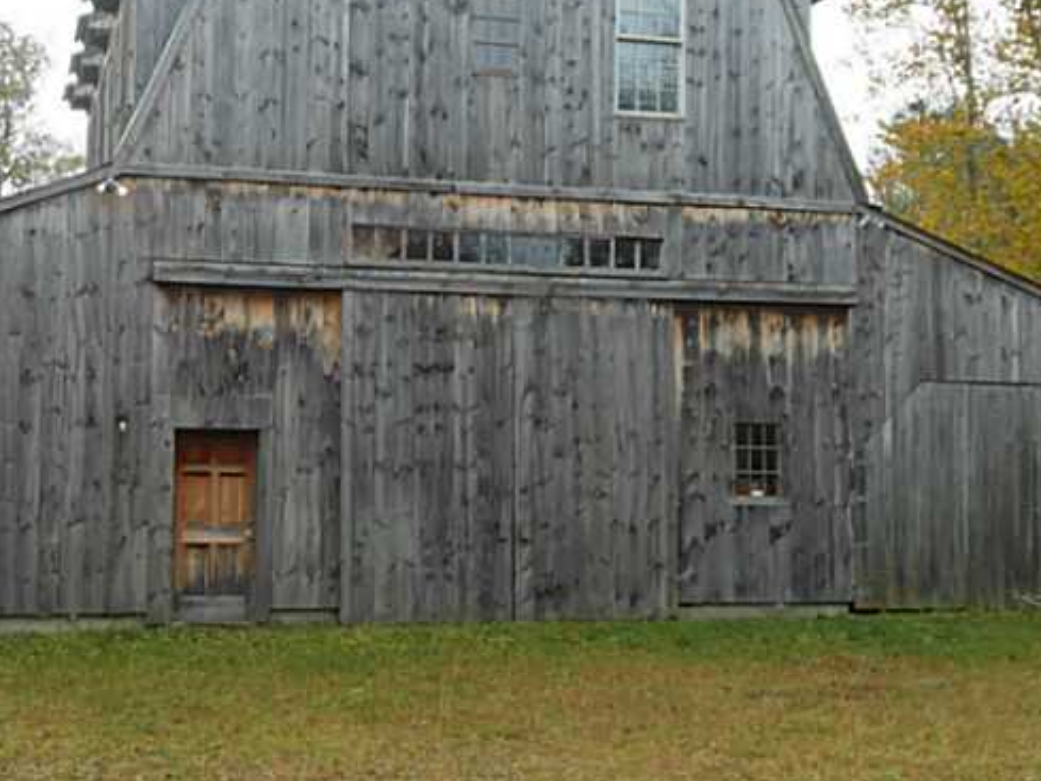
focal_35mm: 54
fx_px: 1624
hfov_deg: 35.3
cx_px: 375
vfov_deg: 27.0
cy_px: 306
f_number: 3.5
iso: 80
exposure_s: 1/200
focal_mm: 6
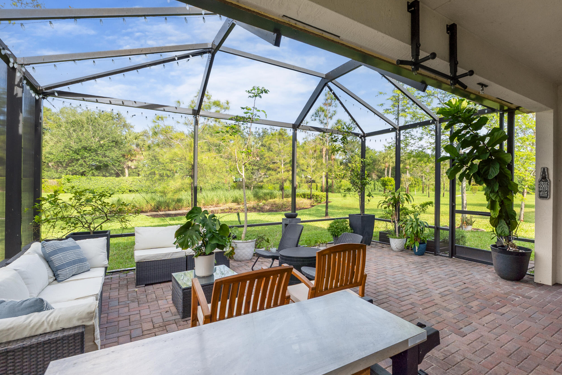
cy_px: 201
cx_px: 326
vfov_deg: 67.3
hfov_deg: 89.3
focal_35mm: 18
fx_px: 281
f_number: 6.3
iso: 100
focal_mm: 10
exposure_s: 1/60
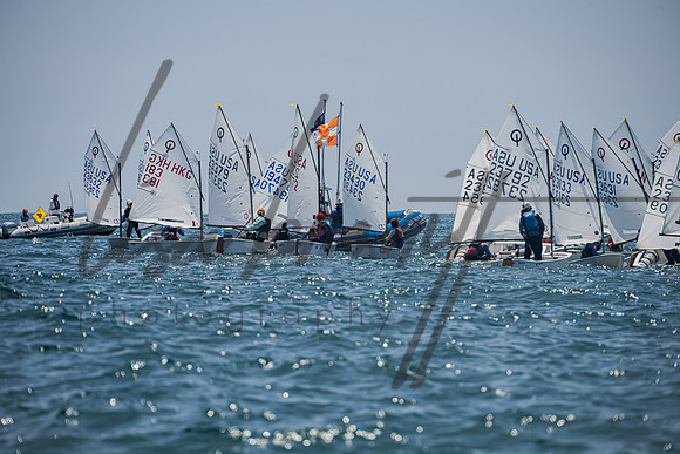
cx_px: 340
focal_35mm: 266
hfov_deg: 7.7
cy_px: 227
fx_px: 5030
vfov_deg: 5.2
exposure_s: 1/1600
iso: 250
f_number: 8
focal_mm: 260
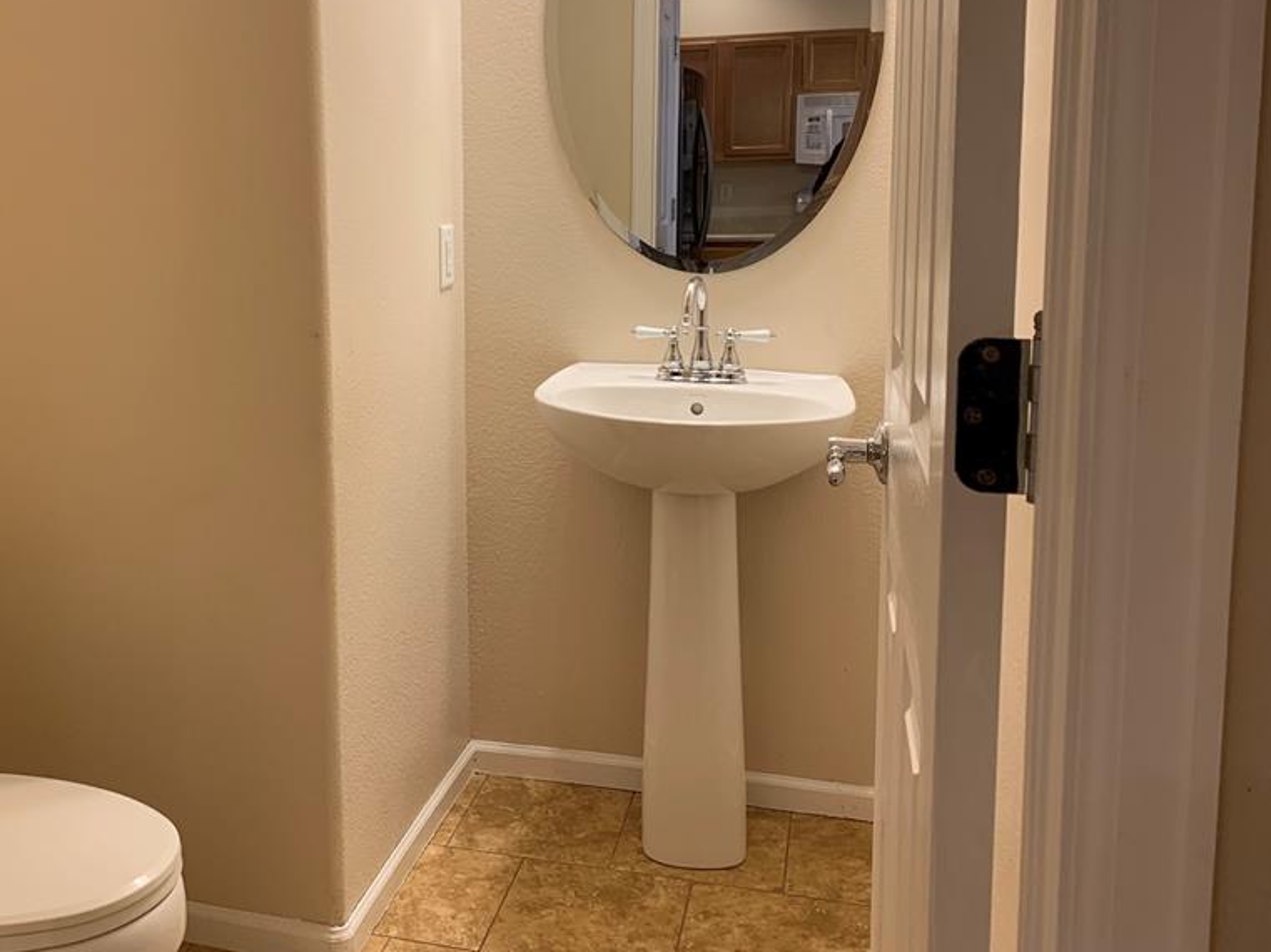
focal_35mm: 35
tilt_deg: -6.5
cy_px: 350
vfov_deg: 40.4
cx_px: 454
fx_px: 1284
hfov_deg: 51.9
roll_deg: +0.4
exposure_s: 1/60
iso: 100
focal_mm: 4.25
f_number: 1.8
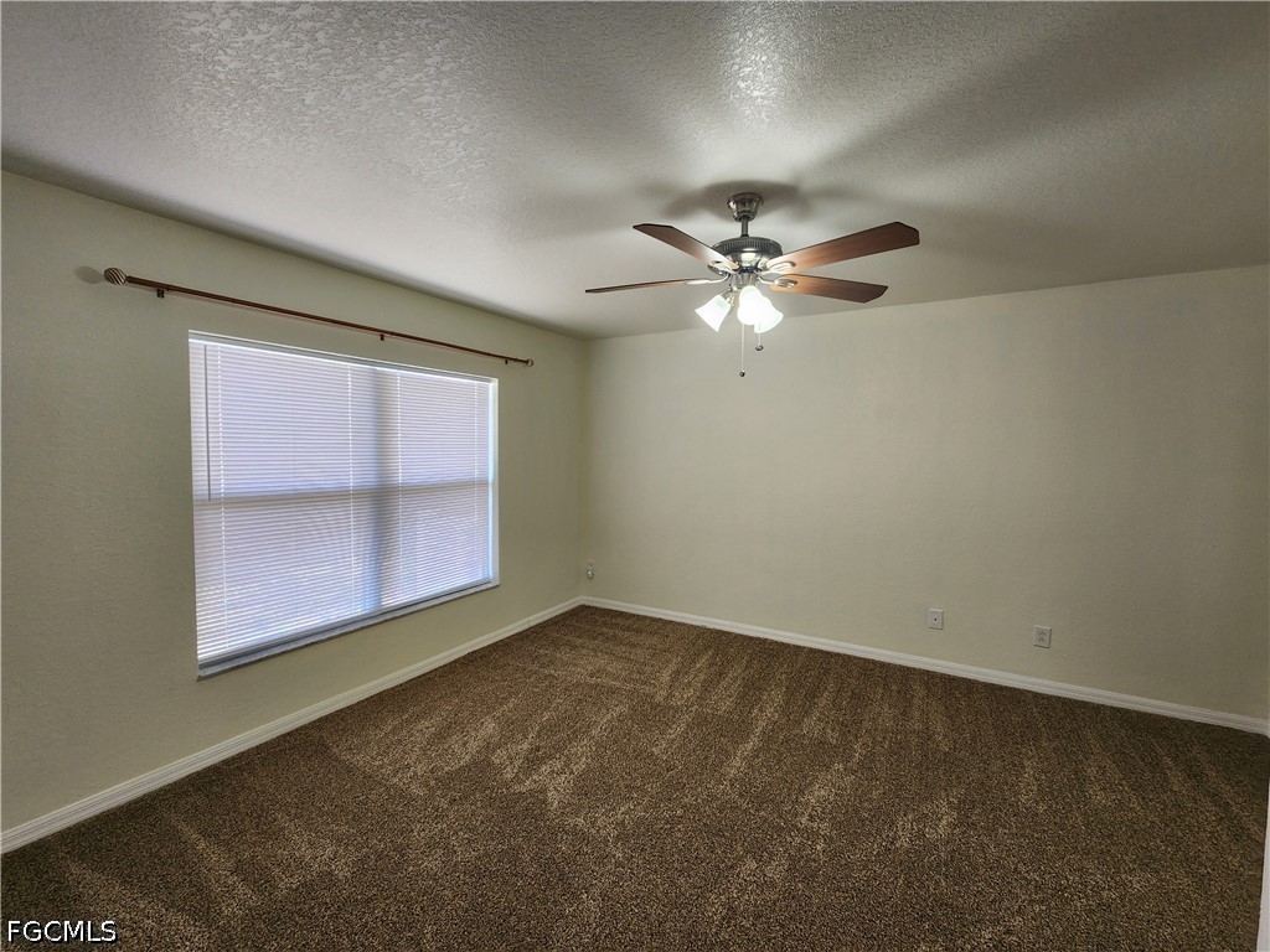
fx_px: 477
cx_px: 635
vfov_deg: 89.9
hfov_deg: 106.2
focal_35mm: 13
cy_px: 476
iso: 125
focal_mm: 2.2
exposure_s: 1/60
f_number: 2.2
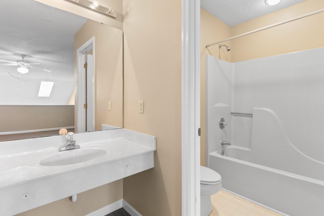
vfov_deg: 70.4
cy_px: 108
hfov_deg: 93.3
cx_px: 162
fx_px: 153
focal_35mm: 17
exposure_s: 1
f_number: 4.8
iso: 100
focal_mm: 11.5
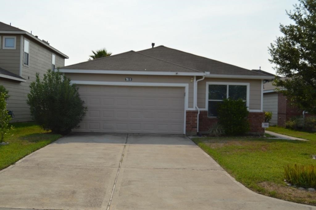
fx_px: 394
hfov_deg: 43.7
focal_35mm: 45
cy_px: 105
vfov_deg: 29.8
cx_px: 158
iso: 100
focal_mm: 30
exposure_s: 1/200
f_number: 11
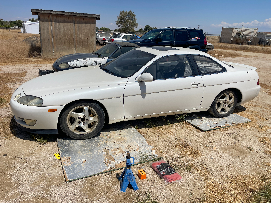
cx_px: 136
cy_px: 102
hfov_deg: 67.3
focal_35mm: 26
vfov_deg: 53.1
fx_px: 204
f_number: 1.6
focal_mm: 5.1
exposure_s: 1/15152
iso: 50
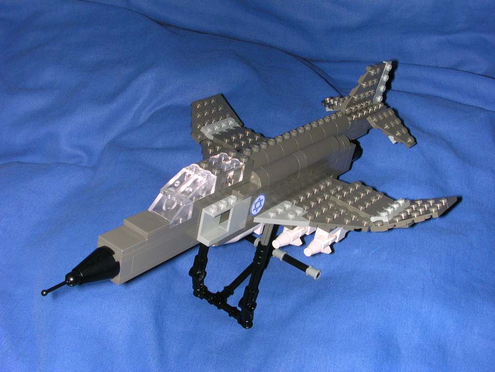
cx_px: 248
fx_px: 701
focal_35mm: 49
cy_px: 186
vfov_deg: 29.7
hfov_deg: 38.9
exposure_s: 1/60
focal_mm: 7.5
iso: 100
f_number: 5.2
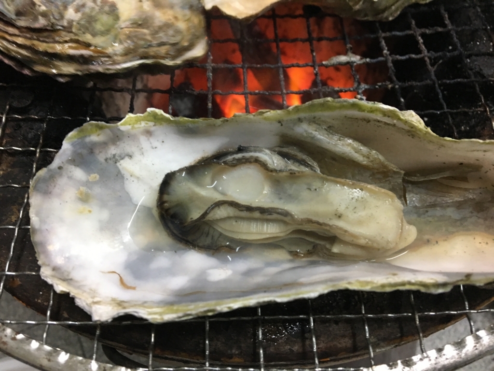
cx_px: 247
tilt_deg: -62.2
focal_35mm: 29
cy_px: 186
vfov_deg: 48.2
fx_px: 414
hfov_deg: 61.7
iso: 200
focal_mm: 4.15
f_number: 2.2
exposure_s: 1/24
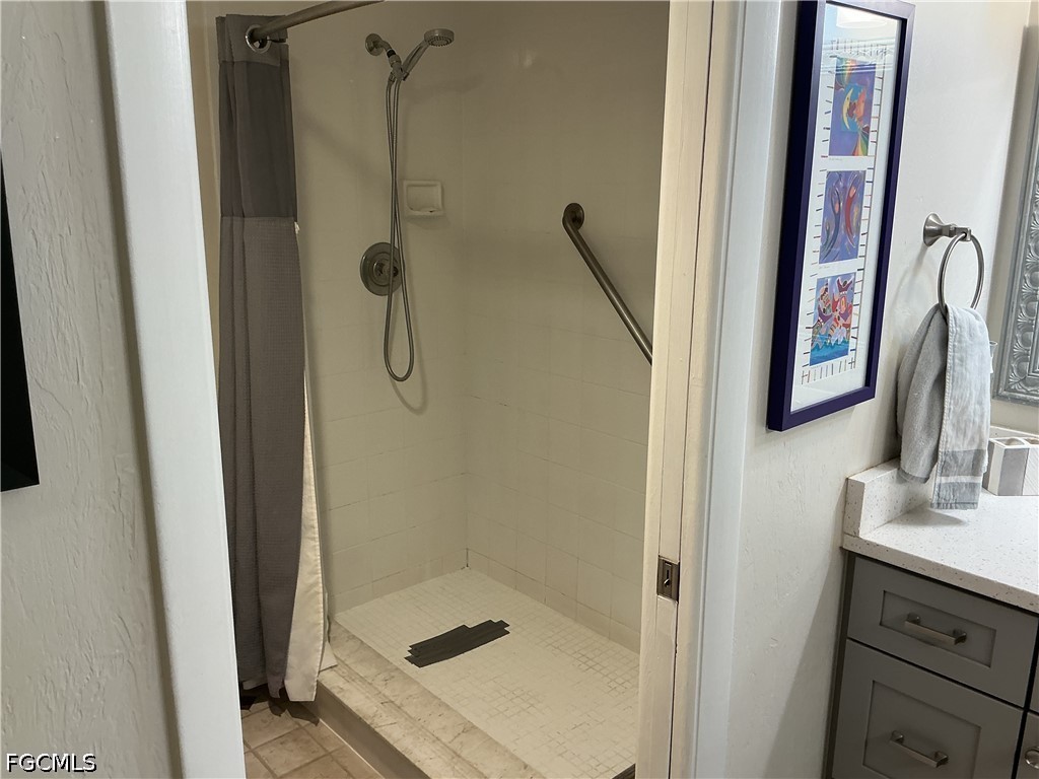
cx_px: 520
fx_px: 870
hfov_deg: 61.7
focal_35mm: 29
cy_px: 390
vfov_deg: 48.2
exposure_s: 1/60
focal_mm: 3
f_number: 1.8
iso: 32
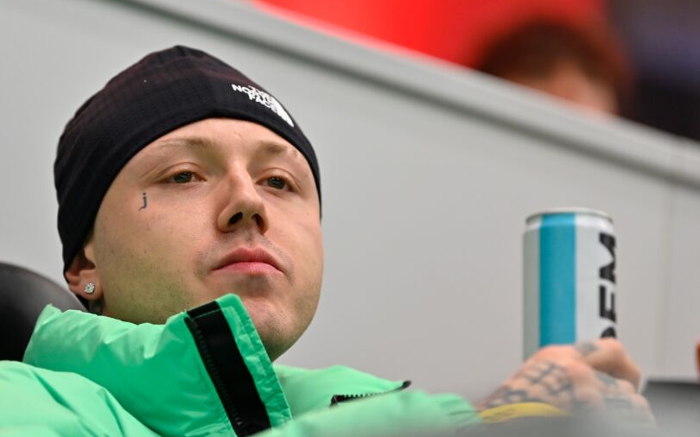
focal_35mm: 219
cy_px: 231
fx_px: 4177
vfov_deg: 6.0
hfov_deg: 9.6
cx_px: 262
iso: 1600
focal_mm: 170
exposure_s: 1/200
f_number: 2.8
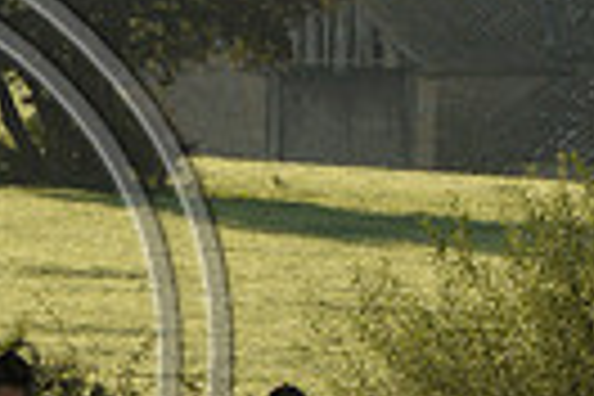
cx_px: -284
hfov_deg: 2.3
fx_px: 14552
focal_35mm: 882
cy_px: 297
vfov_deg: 1.6
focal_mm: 200
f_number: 13
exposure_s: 1/1000
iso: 1600
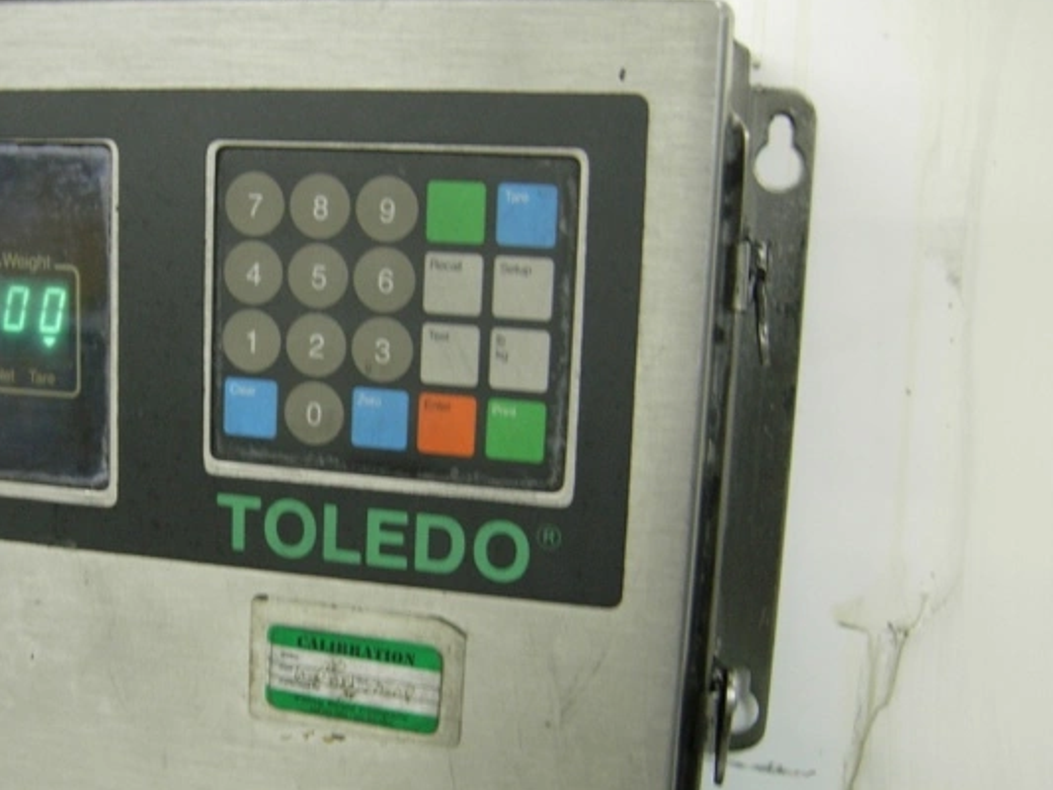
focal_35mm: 54
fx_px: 1643
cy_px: 484
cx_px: 269
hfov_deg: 34.8
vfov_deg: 27.0
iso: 102
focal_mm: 7.5
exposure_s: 1/4
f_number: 2.7
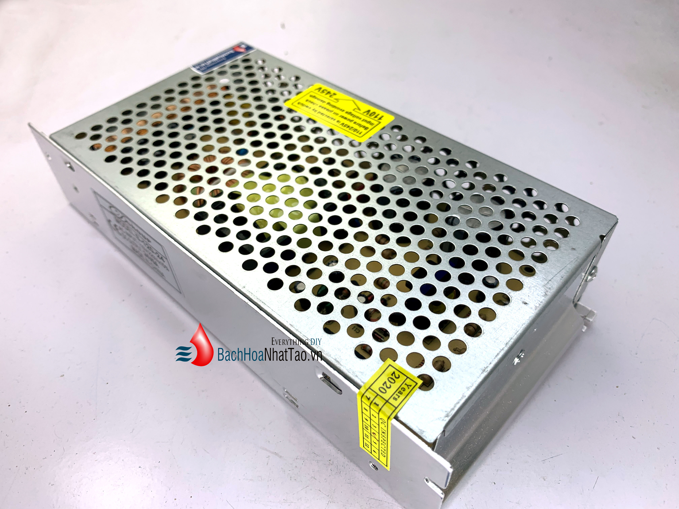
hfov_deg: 67.3
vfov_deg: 53.1
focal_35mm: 26
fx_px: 510
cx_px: 340
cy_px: 254
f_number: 1.8
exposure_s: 1/1400
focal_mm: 4.25
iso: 25
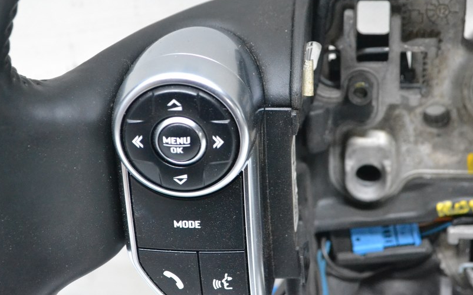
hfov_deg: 25.2
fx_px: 1057
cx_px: 259
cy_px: 110
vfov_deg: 15.9
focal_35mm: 82
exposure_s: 1/100
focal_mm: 42
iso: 3200
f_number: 5.3
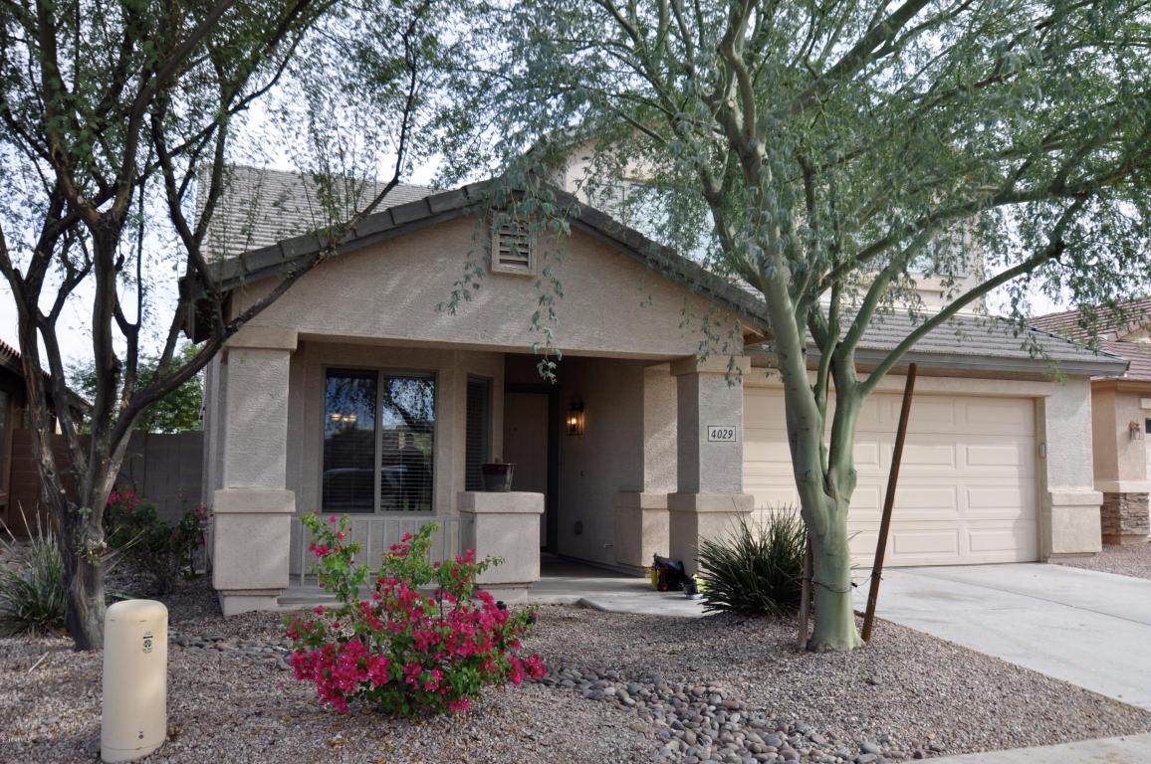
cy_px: 382
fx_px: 958
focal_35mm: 30
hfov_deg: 62.0
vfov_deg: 43.5
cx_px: 576
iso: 200
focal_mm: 20
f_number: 8
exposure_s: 1/250
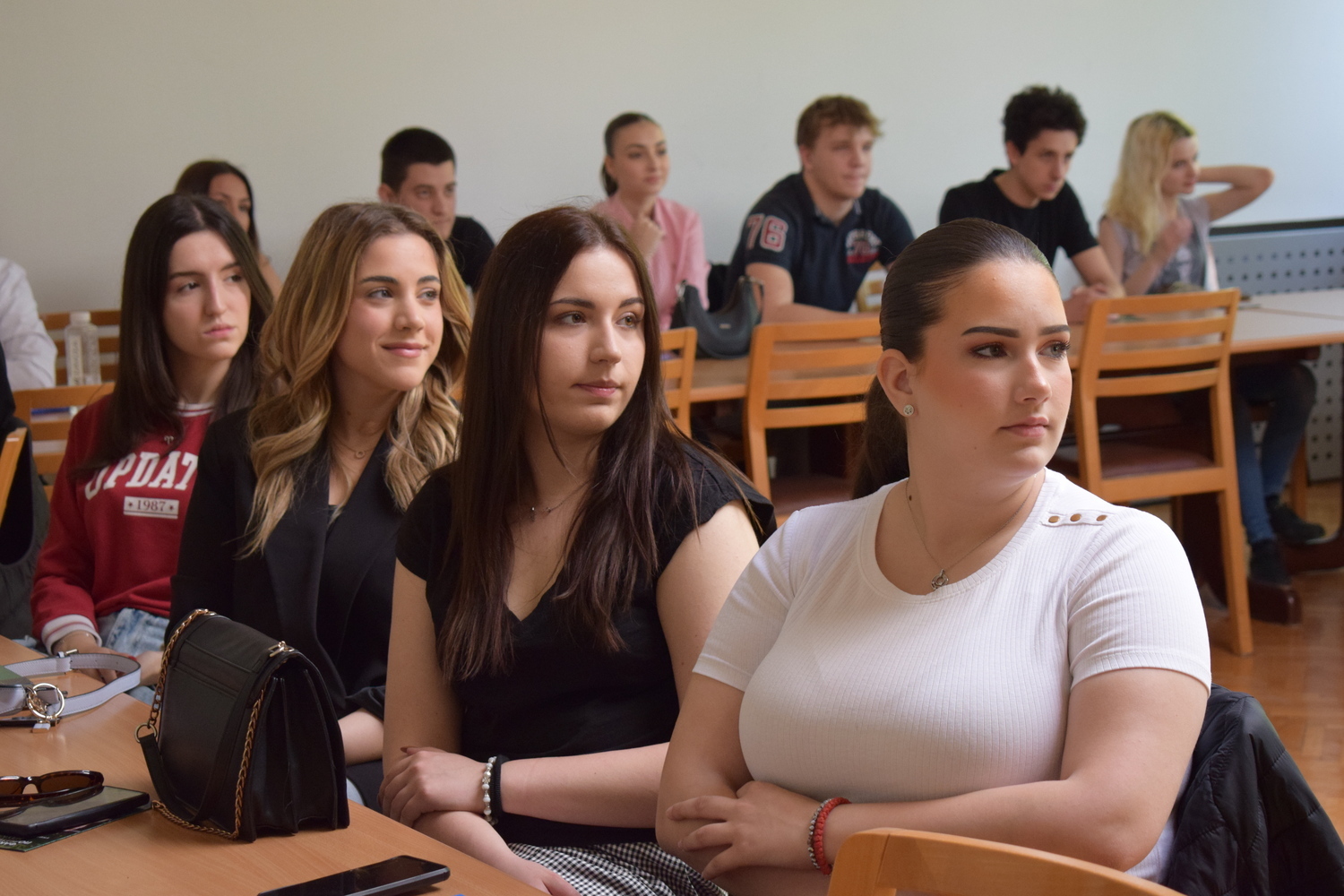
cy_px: 448
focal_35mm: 82
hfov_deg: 24.6
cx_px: 672
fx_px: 3080
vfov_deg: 16.6
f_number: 5.6
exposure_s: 1/60
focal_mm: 55
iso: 1400
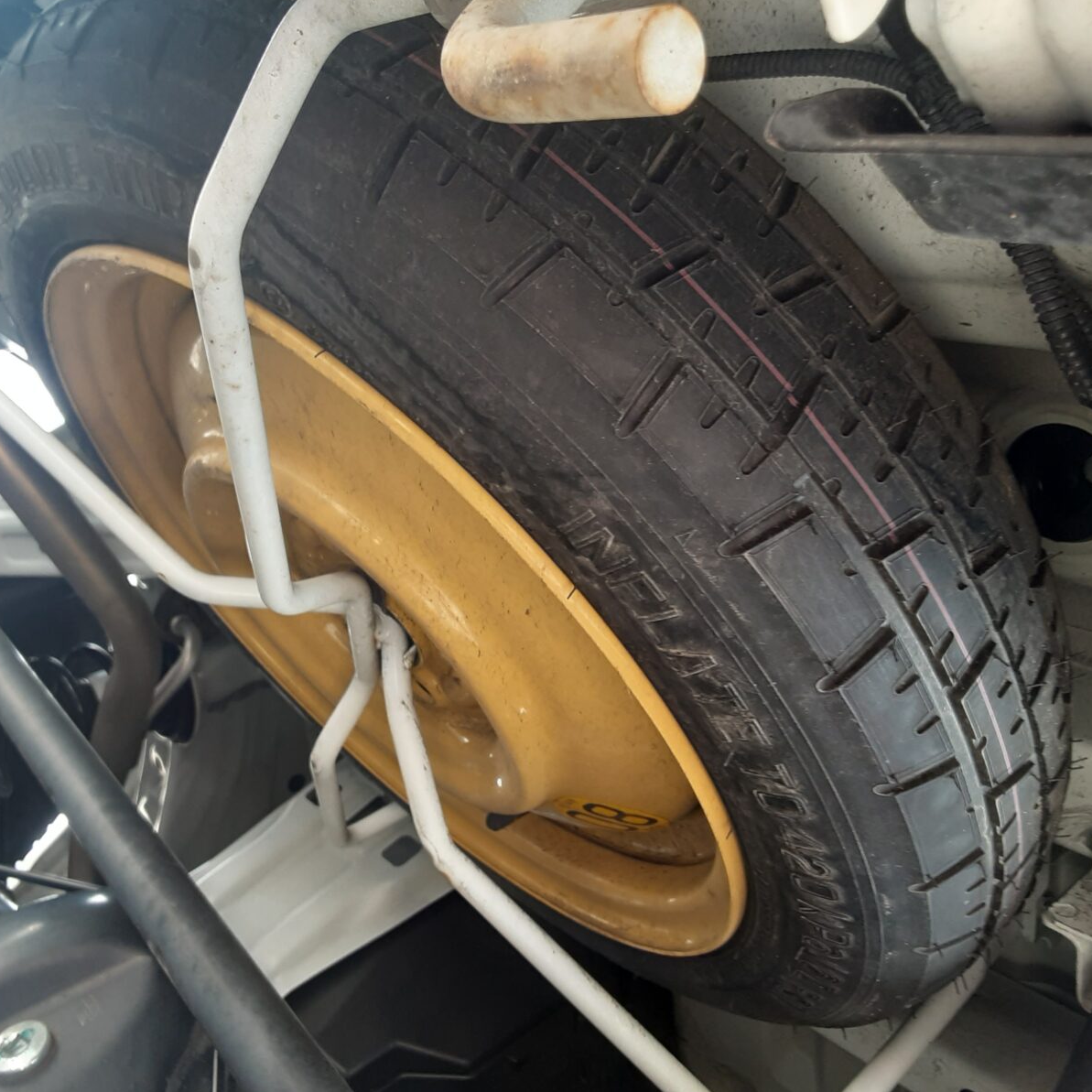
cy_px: 546
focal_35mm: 32
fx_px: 1142
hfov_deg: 51.0
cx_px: 472
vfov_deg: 51.1
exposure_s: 1/50
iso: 64
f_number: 1.9
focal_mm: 2.91
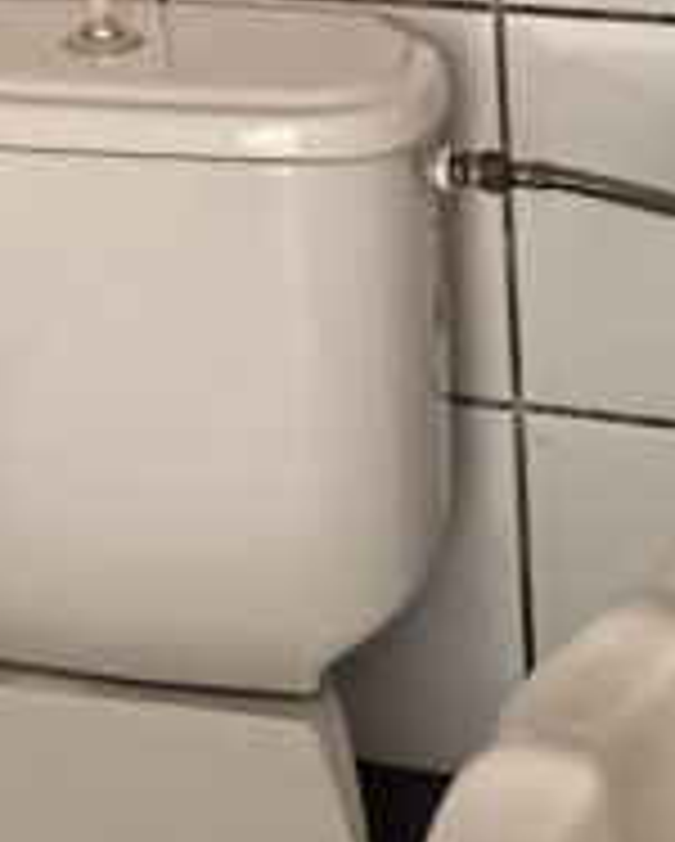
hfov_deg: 11.4
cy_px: -545
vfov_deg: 13.8
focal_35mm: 128
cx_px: -436
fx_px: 3191
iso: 3806
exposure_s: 1/14.3
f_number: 1.7
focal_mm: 5.27
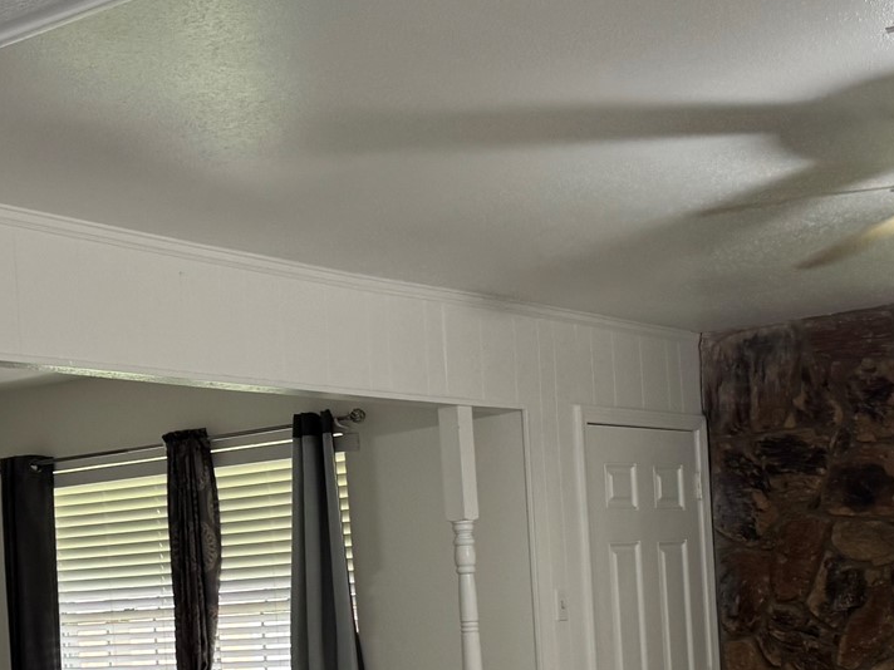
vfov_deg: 20.6
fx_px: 1782
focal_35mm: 69
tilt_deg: -2.8
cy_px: 662
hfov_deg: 28.2
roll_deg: +3.6
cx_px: 419
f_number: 1.78
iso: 160
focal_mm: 6.76
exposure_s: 1/60
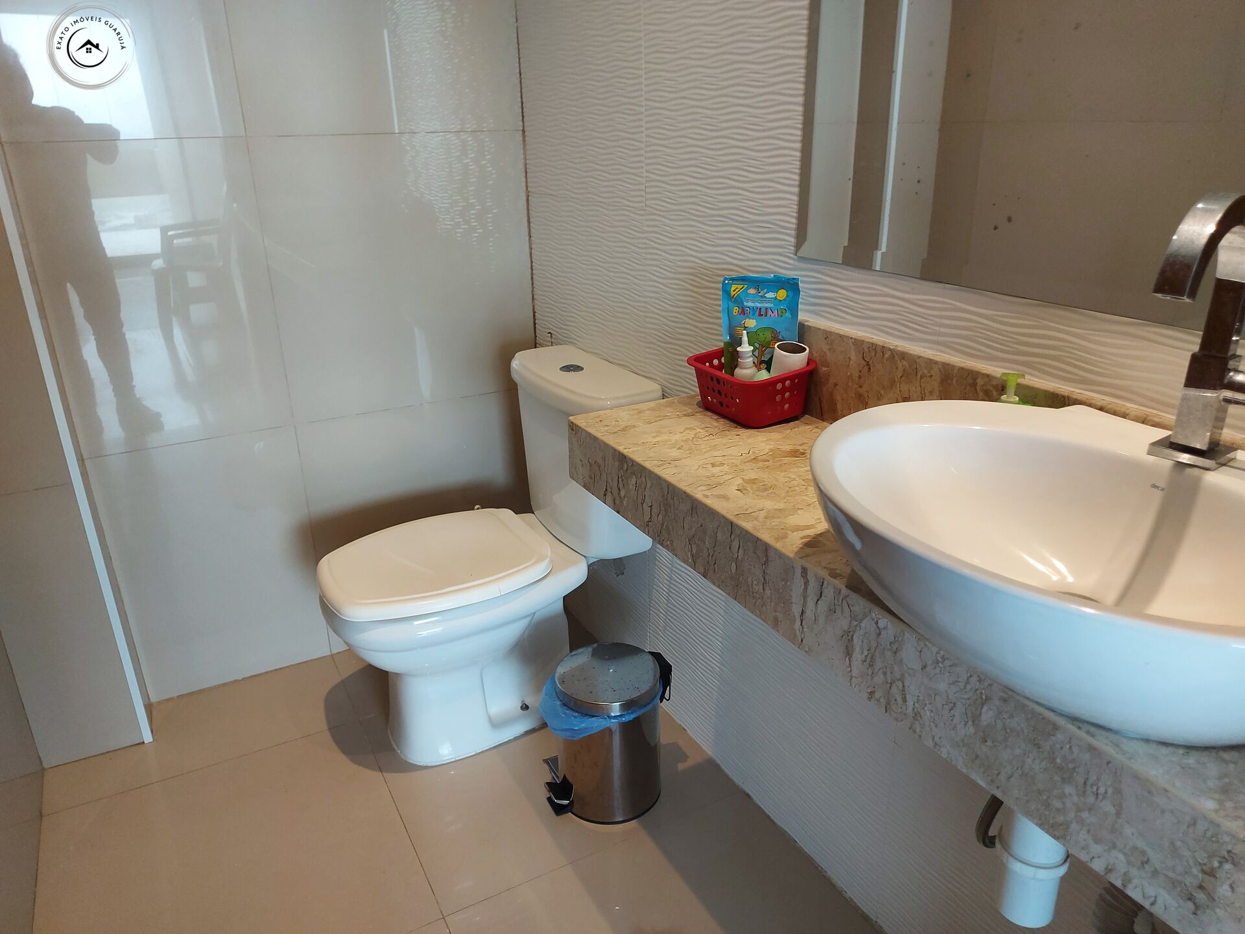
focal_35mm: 24
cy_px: 467
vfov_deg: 56.8
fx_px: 863
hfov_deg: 71.6
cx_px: 622
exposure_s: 1/60
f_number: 1.8
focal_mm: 5.23
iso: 125
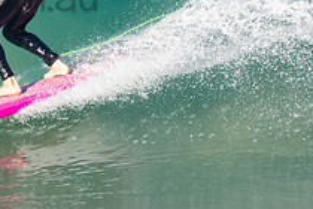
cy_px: -23
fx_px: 18022
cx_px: -60
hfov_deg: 1.0
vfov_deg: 0.7
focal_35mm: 2073
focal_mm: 500
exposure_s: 1/1250
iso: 400
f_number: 5.6
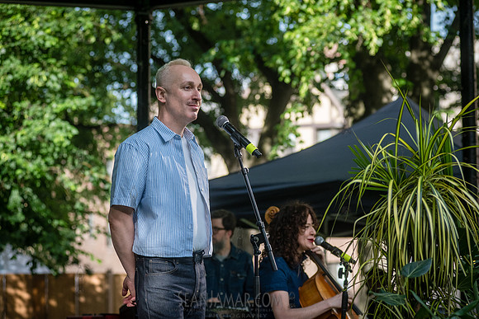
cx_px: 261
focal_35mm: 96
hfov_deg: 21.1
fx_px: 1284
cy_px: 151
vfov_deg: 14.2
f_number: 4
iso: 1000
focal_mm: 86
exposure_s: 1/2500
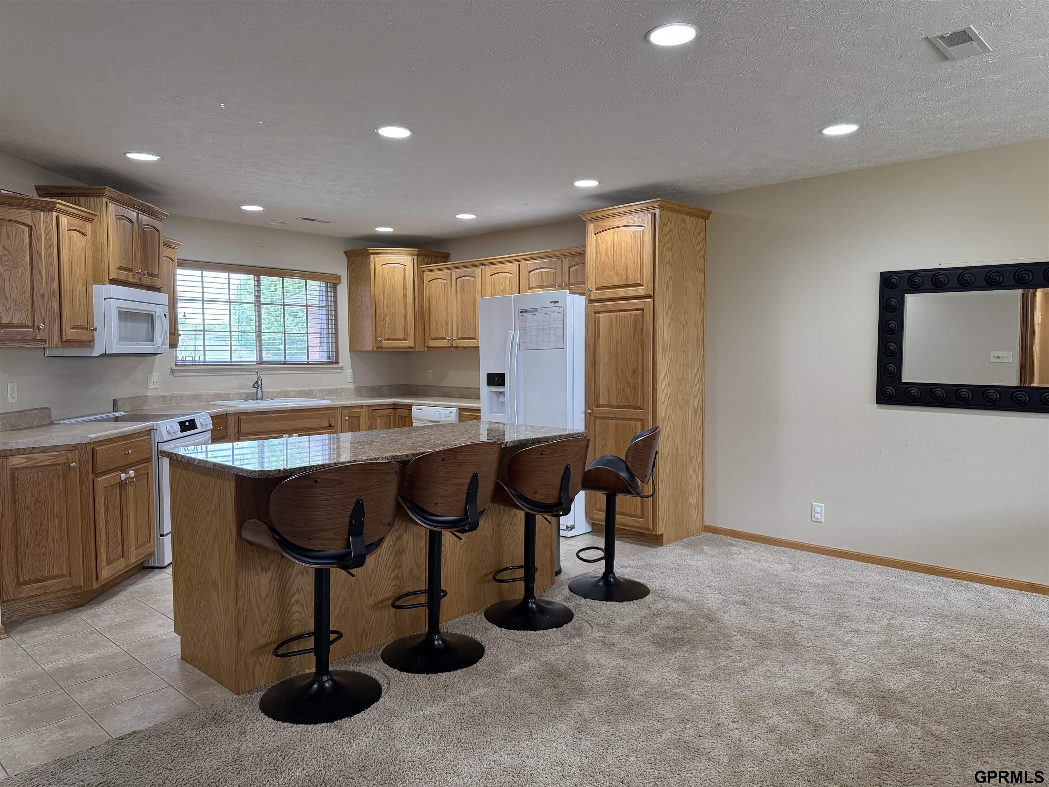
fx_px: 727
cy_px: 394
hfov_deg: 71.6
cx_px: 524
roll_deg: +0.1
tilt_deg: -3.3
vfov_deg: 56.8
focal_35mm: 24
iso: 320
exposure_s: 1/120
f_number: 1.78
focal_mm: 6.76
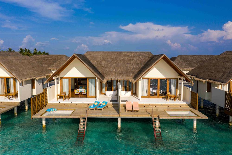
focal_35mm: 28
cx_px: 116
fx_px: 180
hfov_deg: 65.5
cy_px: 78
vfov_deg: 46.4
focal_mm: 10.26
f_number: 4
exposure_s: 1/240
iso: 100
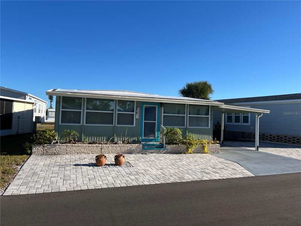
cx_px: 150
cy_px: 113
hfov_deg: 67.3
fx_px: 226
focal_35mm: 26
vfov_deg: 53.1
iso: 50
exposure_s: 1/3413
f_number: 1.6
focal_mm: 5.1
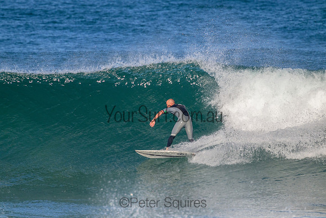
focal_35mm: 800
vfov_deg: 1.7
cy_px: 109
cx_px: 163
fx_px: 7246
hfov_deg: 2.6
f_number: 11
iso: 1100
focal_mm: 800
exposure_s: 1/2000
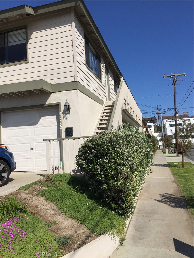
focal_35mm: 29
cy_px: 129
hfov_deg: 48.2
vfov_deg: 61.7
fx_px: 217
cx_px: 97
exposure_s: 1/3968
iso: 32
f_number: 2.2
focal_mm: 4.15
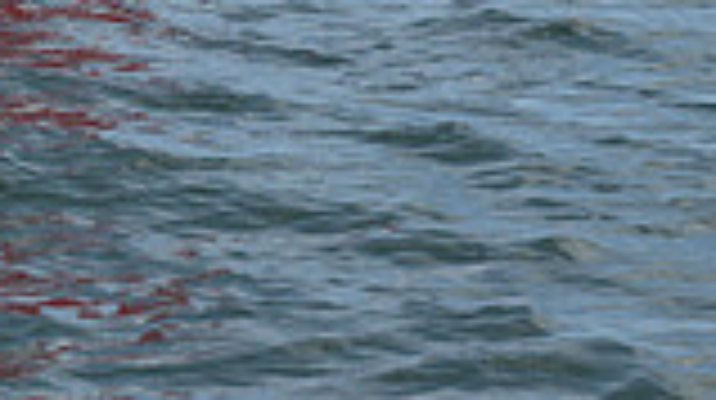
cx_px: -97
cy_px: -867
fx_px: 5803
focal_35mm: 306
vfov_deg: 3.8
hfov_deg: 7.0
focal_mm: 80
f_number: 9
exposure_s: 1/1000
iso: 320
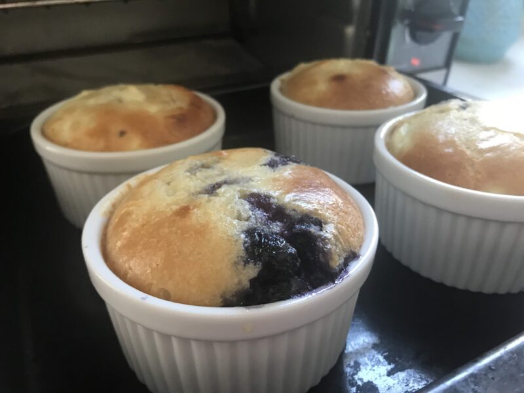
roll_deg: -2.6
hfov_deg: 63.4
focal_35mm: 28
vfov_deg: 49.7
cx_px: 262
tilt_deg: -33.5
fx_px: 424
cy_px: 196
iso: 50
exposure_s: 1/17
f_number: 1.8
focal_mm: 3.99
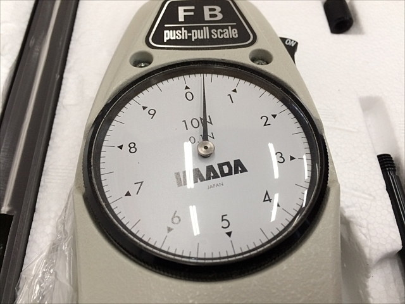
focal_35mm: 29
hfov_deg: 61.7
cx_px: 202
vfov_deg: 48.2
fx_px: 339
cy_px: 152
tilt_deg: -60.5
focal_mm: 4.15
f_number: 2.2
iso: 40
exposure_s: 1/30
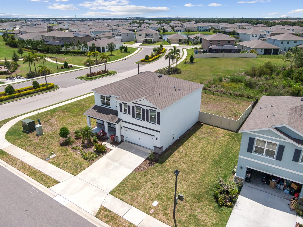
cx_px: 152
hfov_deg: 65.3
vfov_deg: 51.3
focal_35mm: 27
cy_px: 114
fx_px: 236
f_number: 2.9
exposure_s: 1/2500
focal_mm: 4.78
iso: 100
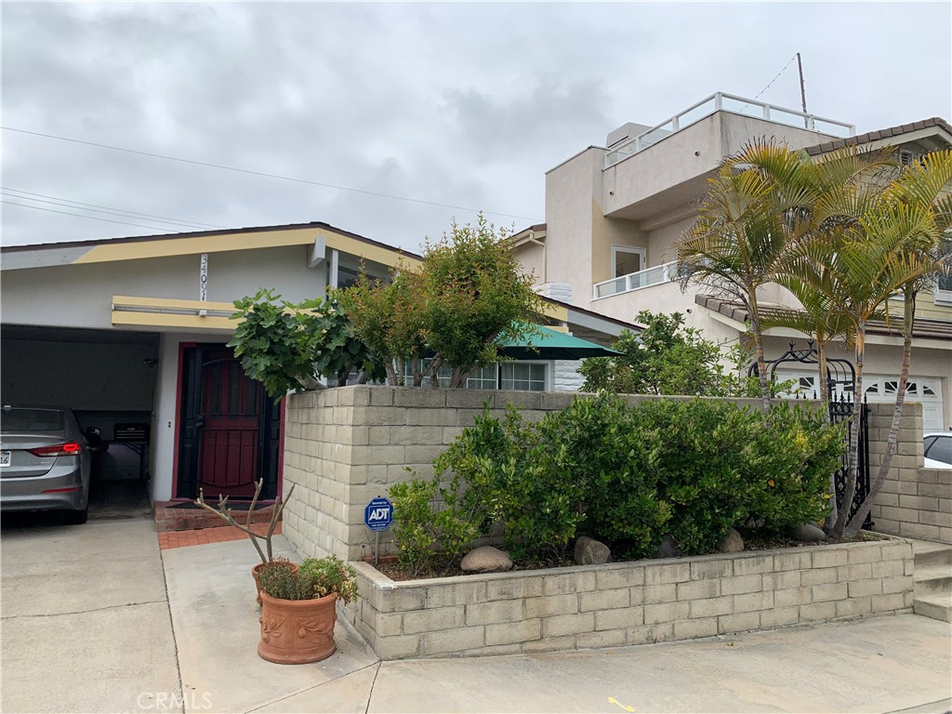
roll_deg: -0.9
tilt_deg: +4.6
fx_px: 715
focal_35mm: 26
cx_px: 476
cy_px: 357
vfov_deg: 53.1
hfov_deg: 67.3
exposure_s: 1/3521
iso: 25
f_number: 1.8
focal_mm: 4.25
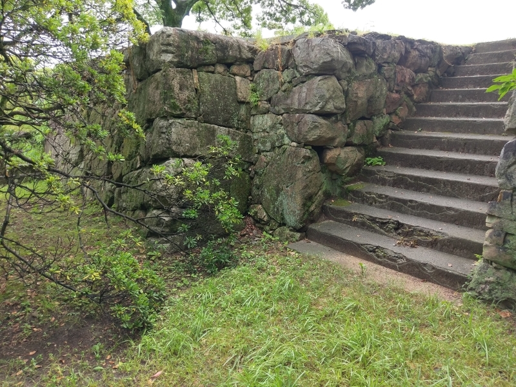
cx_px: 258
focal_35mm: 26
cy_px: 194
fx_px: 388
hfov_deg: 67.3
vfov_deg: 53.1
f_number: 1.8
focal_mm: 4.58
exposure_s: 1/144
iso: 100
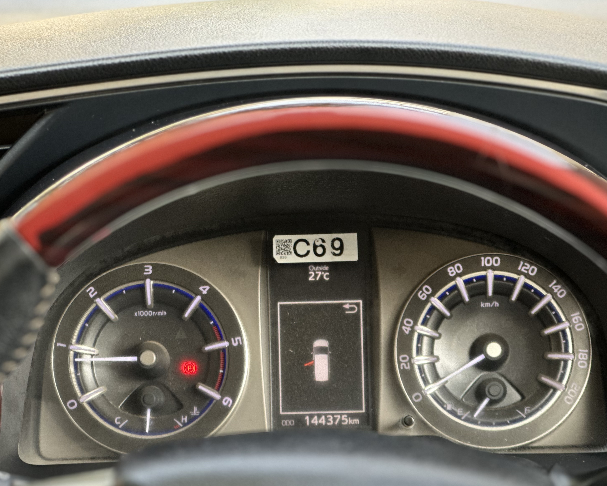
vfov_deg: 14.8
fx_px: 1868
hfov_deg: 18.5
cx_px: 311
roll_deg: +1.2
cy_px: 296
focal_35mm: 104
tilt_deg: -24.4
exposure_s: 1/67
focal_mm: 9
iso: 250
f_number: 2.8
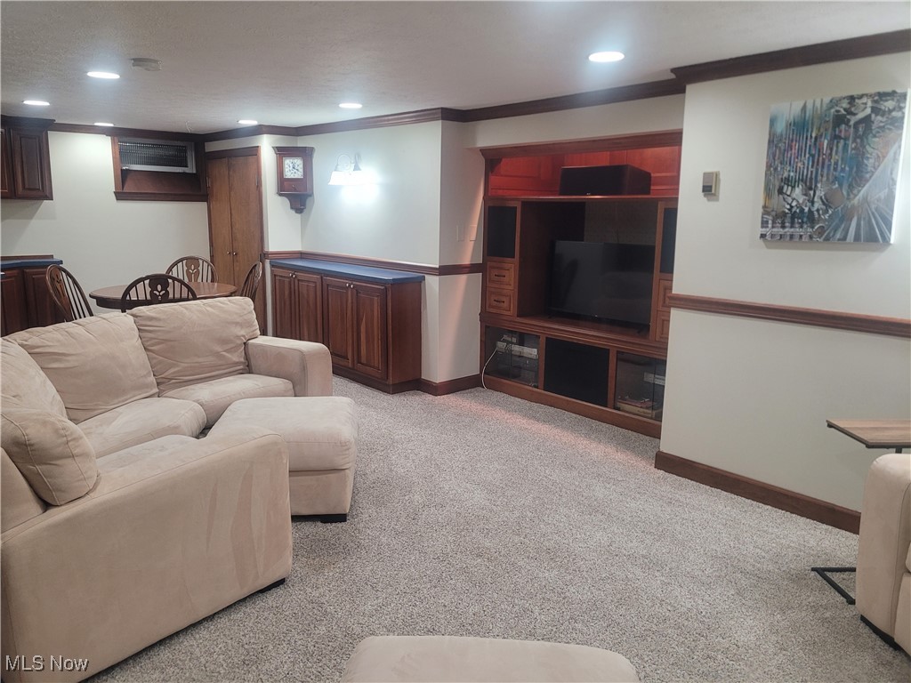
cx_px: 456
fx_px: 684
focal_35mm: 26
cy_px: 342
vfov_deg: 53.1
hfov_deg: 67.3
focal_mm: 5.4
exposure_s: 1/40
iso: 200
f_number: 1.8
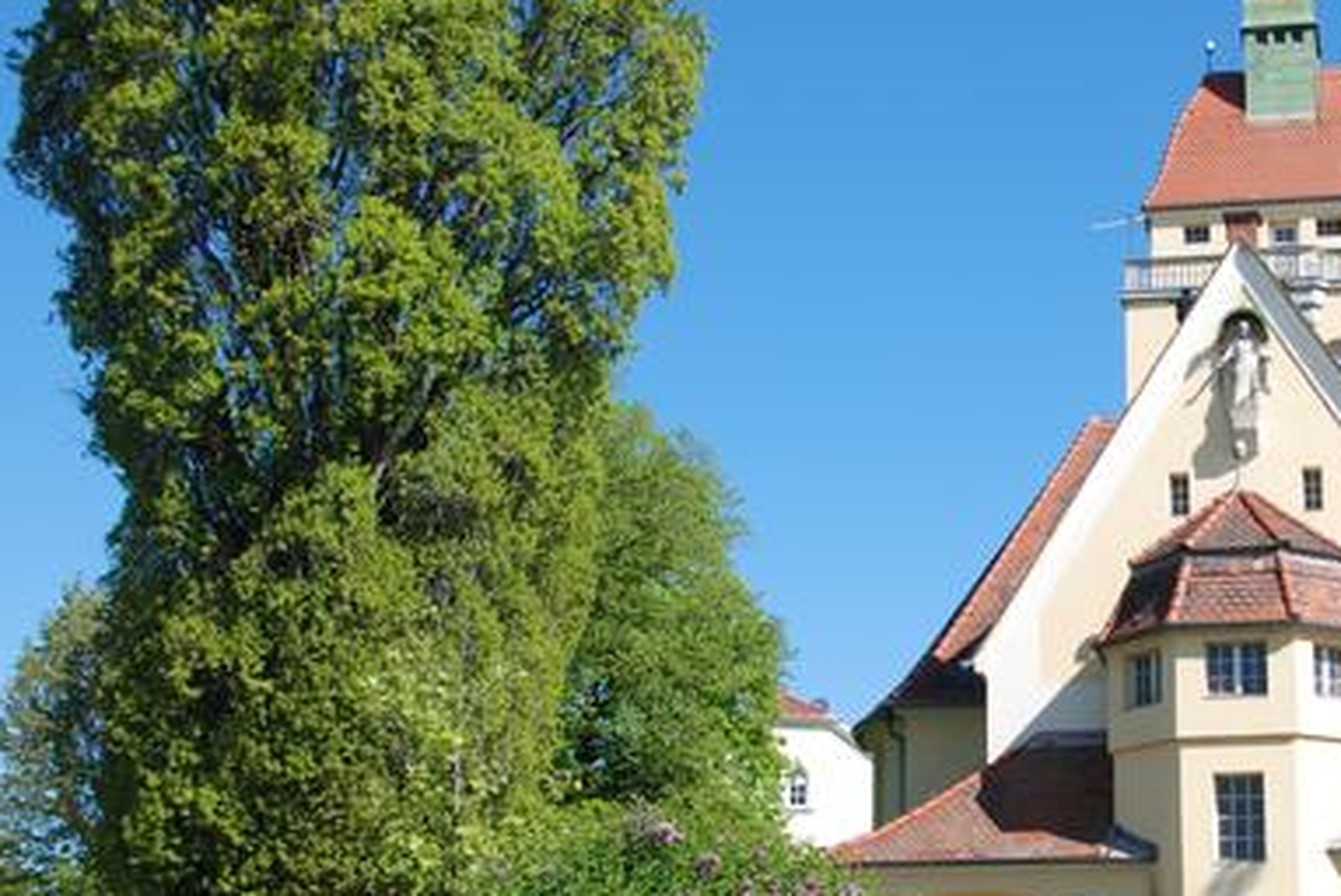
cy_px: 539
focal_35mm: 60
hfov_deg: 32.1
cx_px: 1155
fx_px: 2237
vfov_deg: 22.6
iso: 100
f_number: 7.1
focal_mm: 22
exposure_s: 1/200
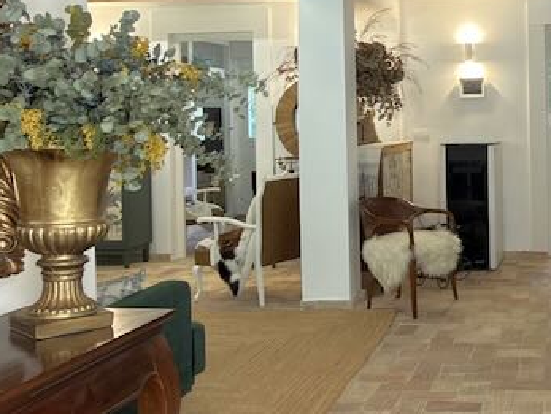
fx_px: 781
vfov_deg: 29.4
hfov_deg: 36.2
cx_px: 510
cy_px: 121
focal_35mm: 49
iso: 64
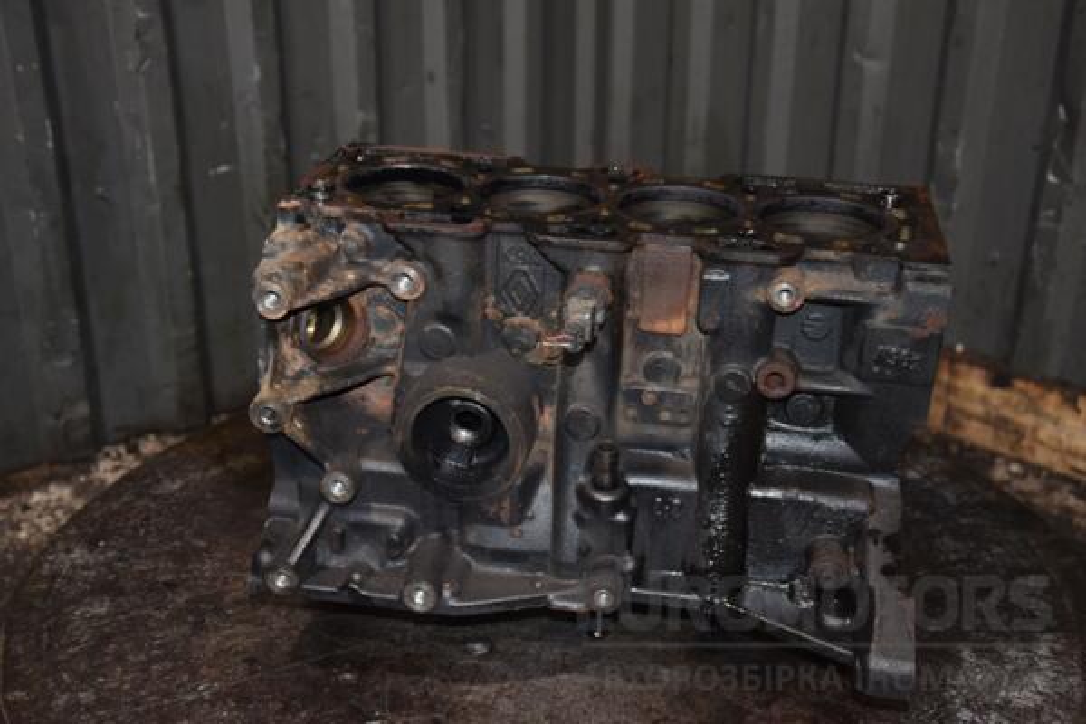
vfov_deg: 28.1
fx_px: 1448
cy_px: 362
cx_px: 543
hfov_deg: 41.1
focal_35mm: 48
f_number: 5
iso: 800
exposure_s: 1/60
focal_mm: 32
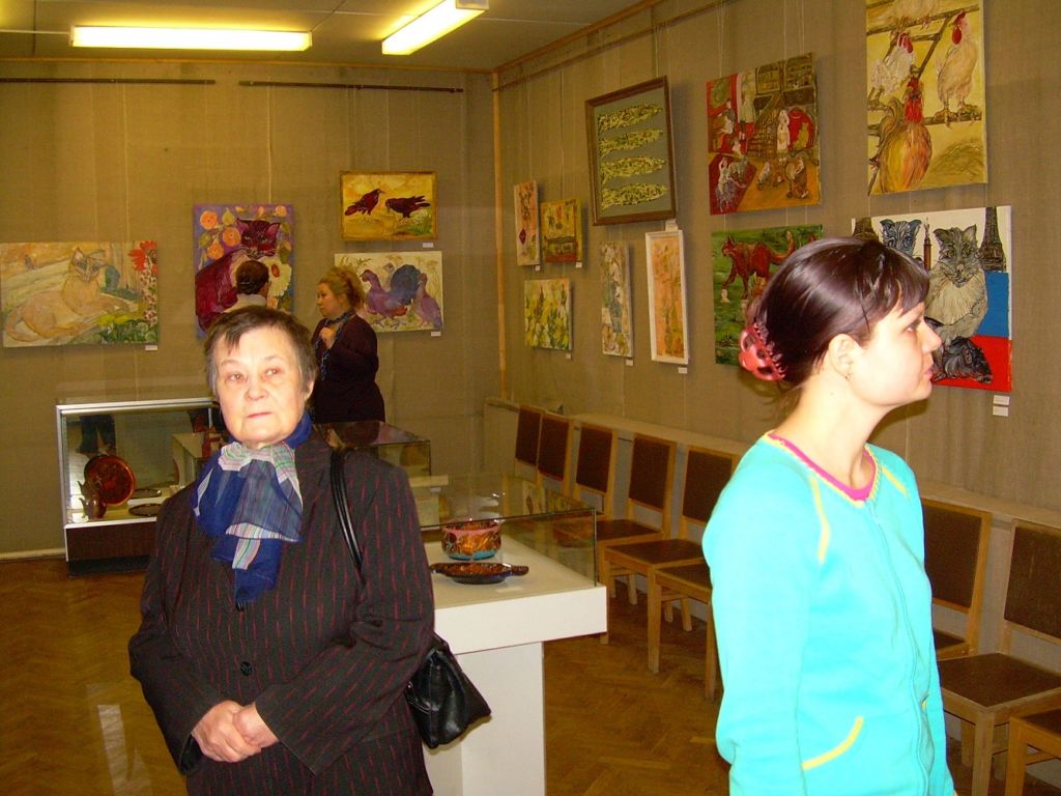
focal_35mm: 38
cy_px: 398
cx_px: 530
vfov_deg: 37.7
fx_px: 1165
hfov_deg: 49.0
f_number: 2.8
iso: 200
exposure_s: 1/60
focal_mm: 6.3
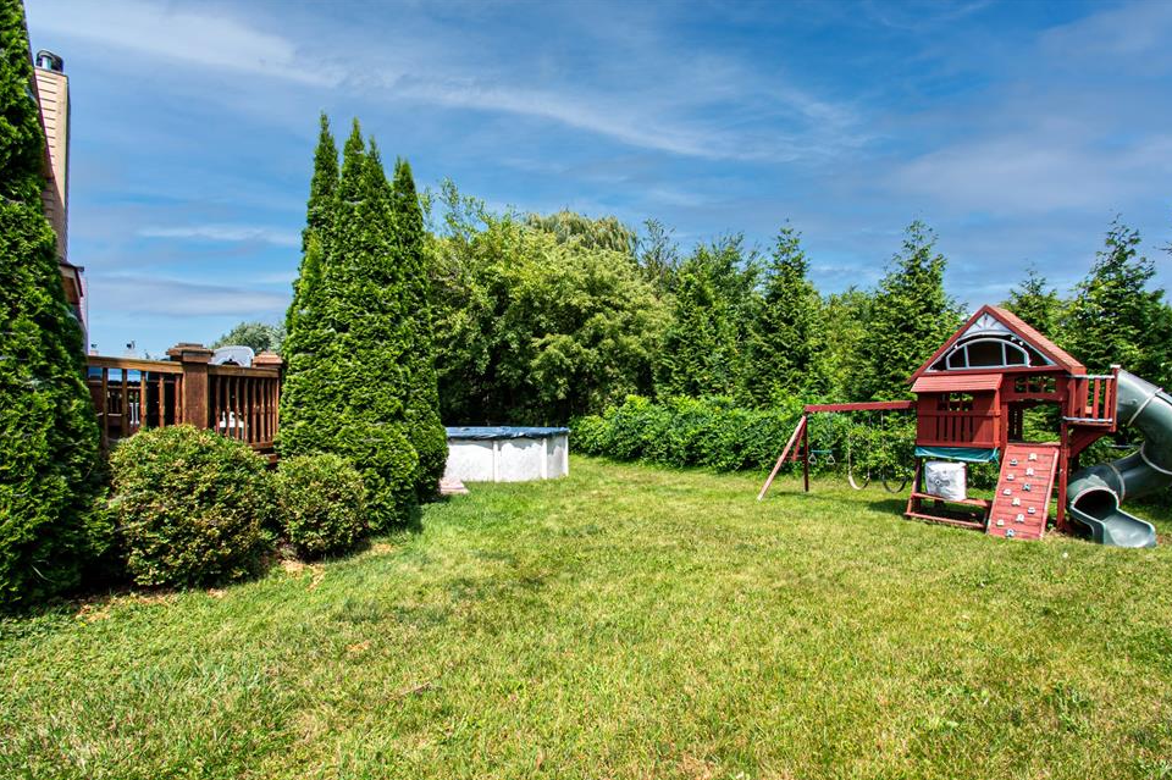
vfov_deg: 73.6
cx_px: 598
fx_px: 521
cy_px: 414
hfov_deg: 96.8
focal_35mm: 16
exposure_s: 1/80
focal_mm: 10
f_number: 16
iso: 250
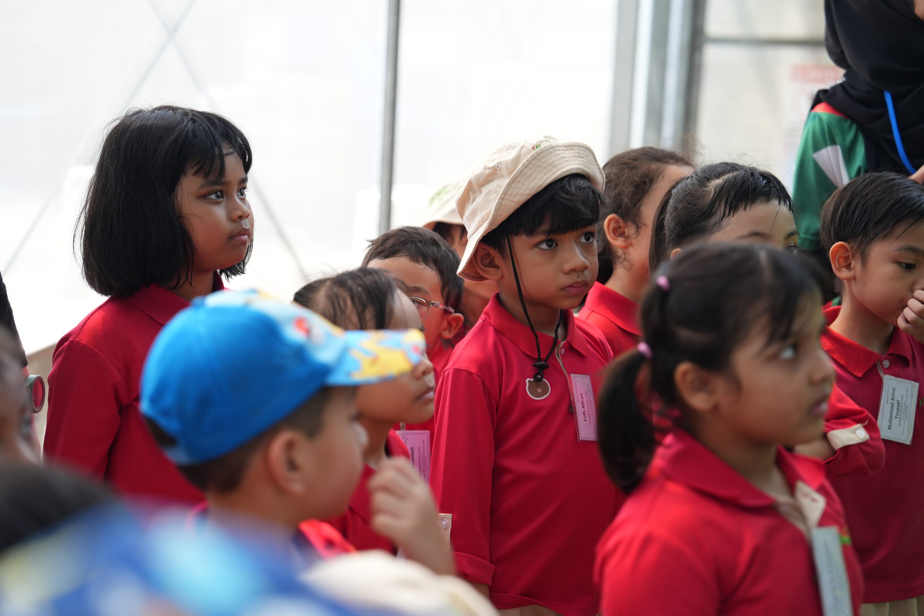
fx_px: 1797
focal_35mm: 70
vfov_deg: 19.5
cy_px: 308
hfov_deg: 28.8
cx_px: 462
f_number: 2.8
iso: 250
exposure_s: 1/100
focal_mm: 70
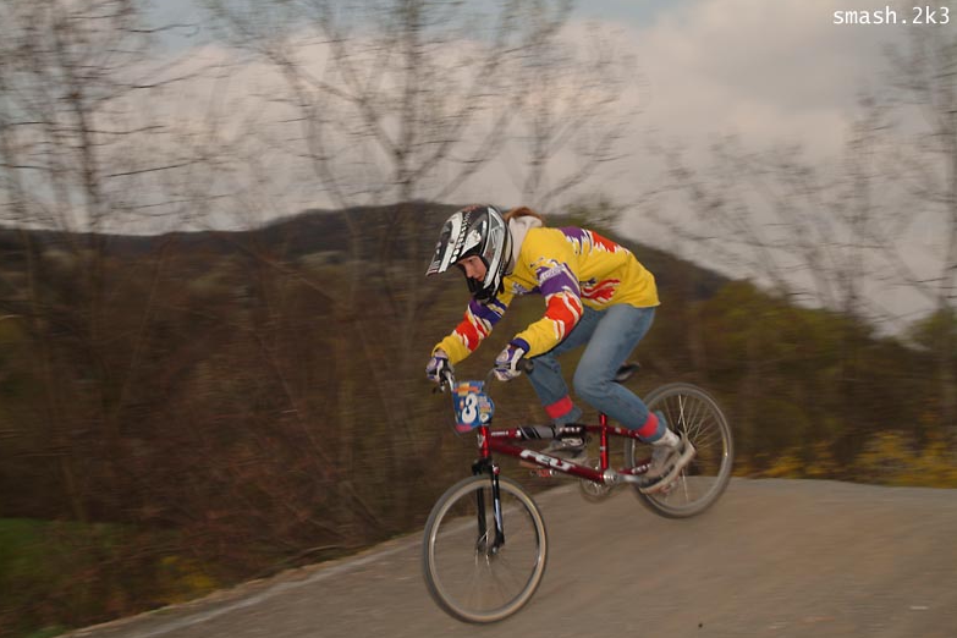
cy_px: 315
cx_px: 483
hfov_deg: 44.0
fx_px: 1183
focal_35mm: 45
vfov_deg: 30.2
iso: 100
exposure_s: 1/125
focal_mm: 29
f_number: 11
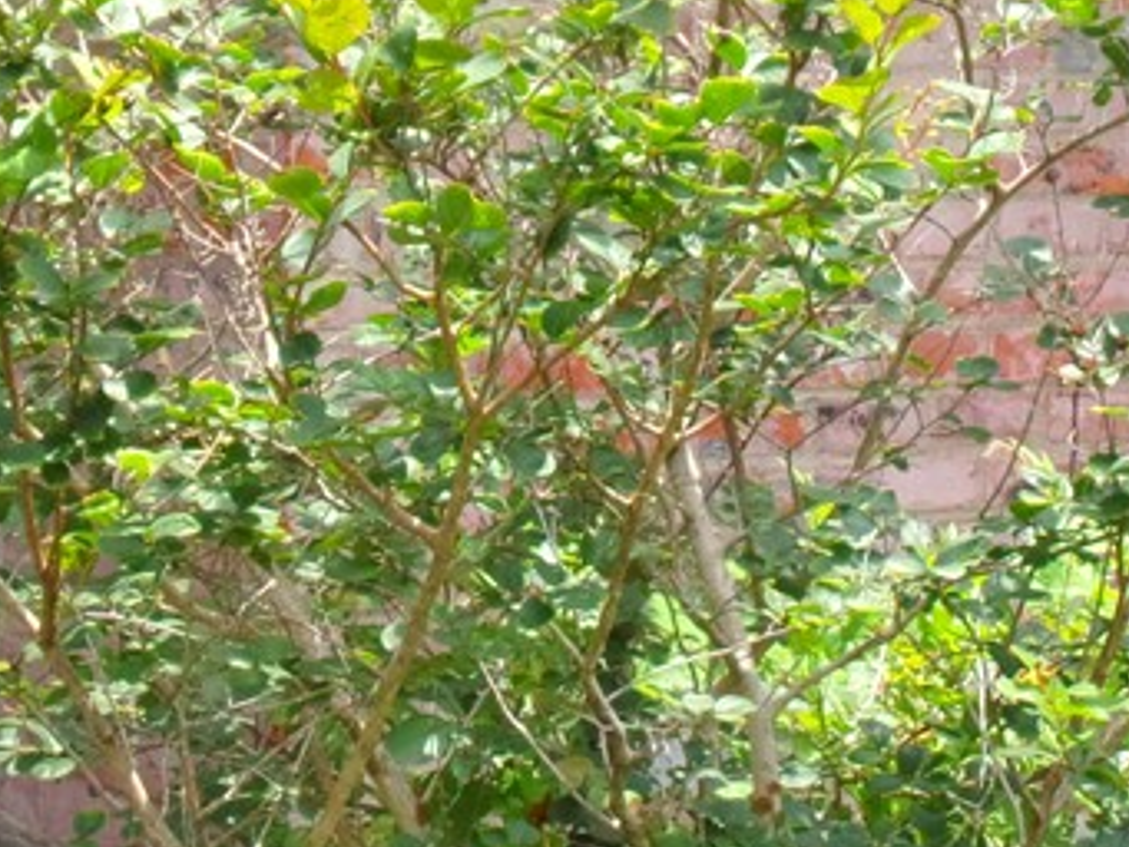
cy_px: 175
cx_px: 311
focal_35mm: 117
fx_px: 3817
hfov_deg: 16.8
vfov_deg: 12.6
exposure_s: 1/240
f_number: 3.9
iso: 80
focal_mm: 7
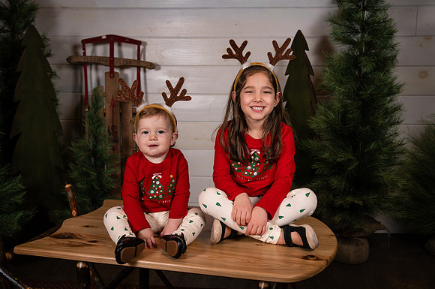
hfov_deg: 47.6
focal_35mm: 41
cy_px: 136
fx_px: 493
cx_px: 231
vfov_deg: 32.7
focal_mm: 38
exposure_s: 1/250
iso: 200
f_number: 4
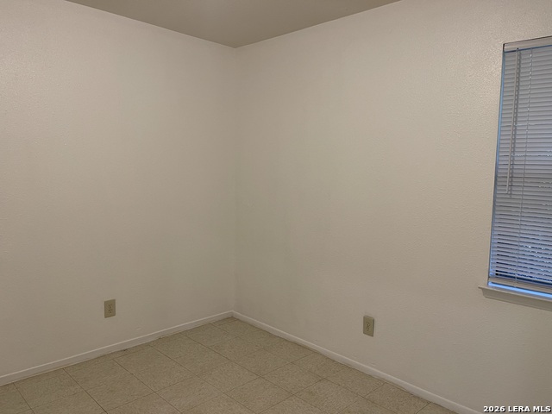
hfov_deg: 67.3
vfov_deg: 53.1
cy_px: 207
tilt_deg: -6.4
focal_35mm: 26
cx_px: 276
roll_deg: -1.7
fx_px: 415
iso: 80
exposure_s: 1/60
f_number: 1.6
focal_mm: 5.1
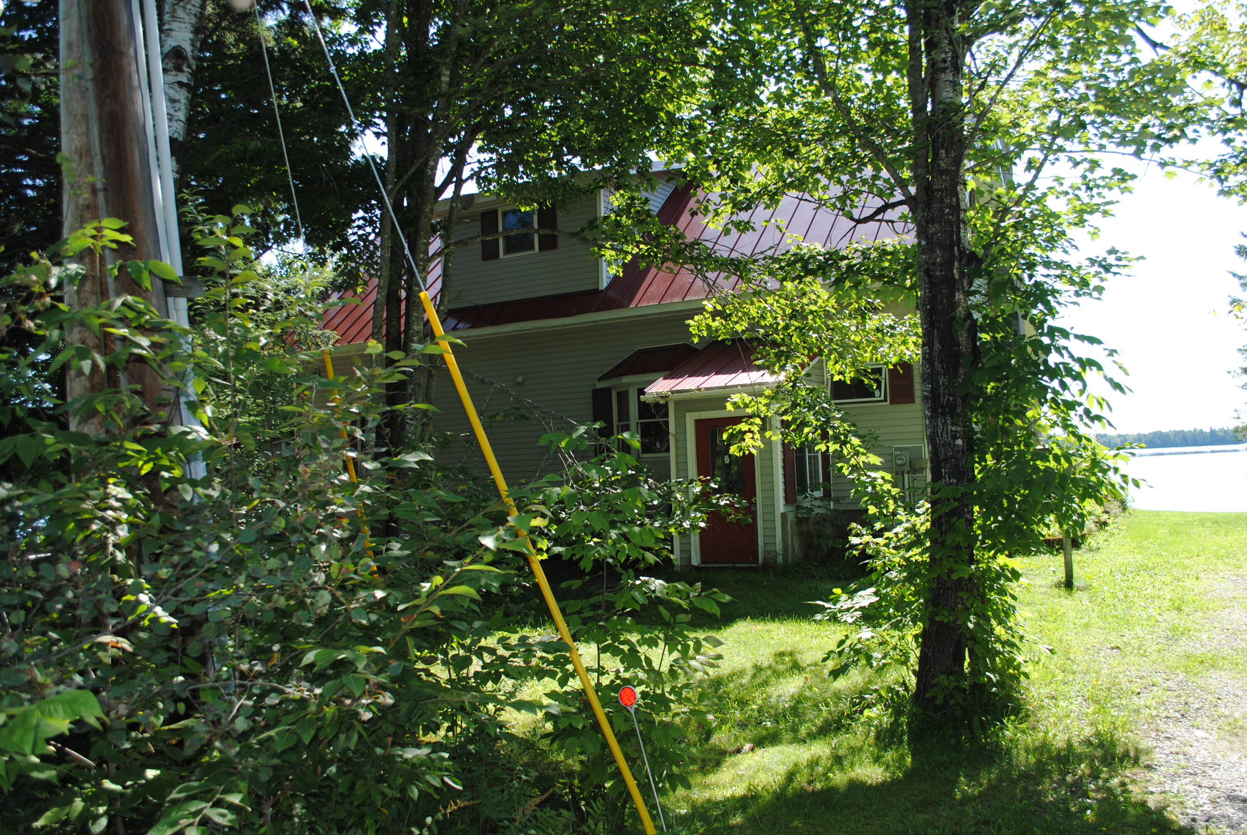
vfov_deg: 43.7
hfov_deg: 61.9
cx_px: 624
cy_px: 418
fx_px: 1040
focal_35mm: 30
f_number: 5
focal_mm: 20
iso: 100
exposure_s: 1/200
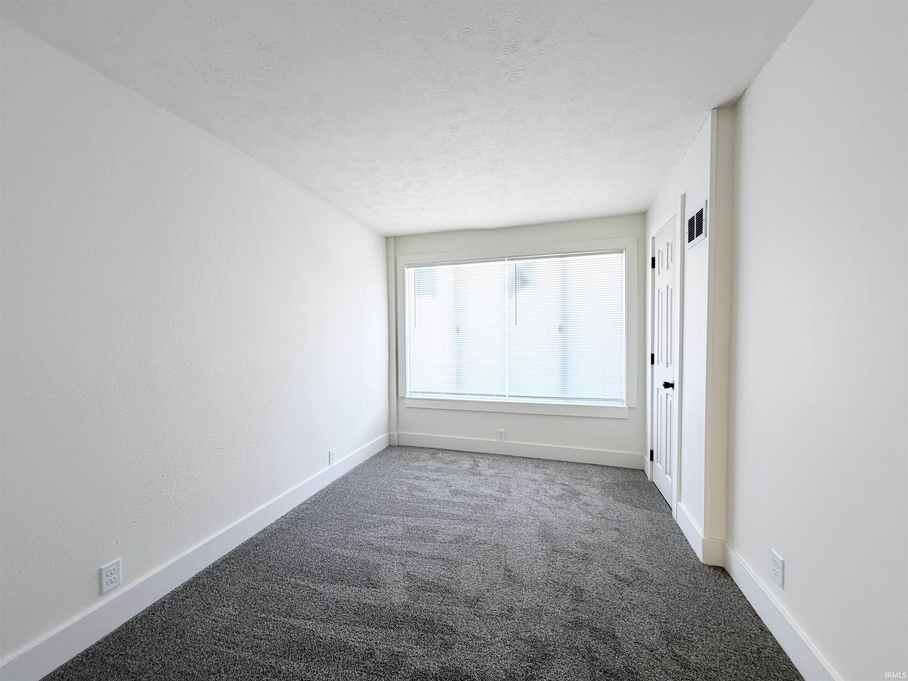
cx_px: 454
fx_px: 367
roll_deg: +1.1
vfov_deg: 85.7
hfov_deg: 102.1
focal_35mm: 14
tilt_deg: -2.4
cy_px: 340
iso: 250
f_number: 2.2
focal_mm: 2.22
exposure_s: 1/121
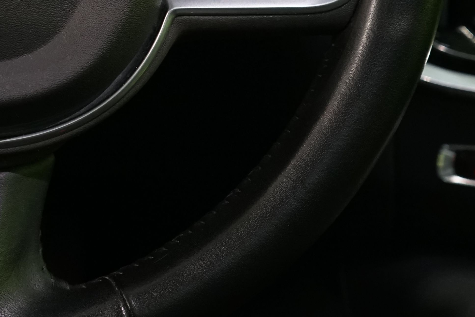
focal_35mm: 90
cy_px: -90
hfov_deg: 21.3
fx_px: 1188
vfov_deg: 14.6
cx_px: -65
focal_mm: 29
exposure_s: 1/20
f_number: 5
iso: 1600
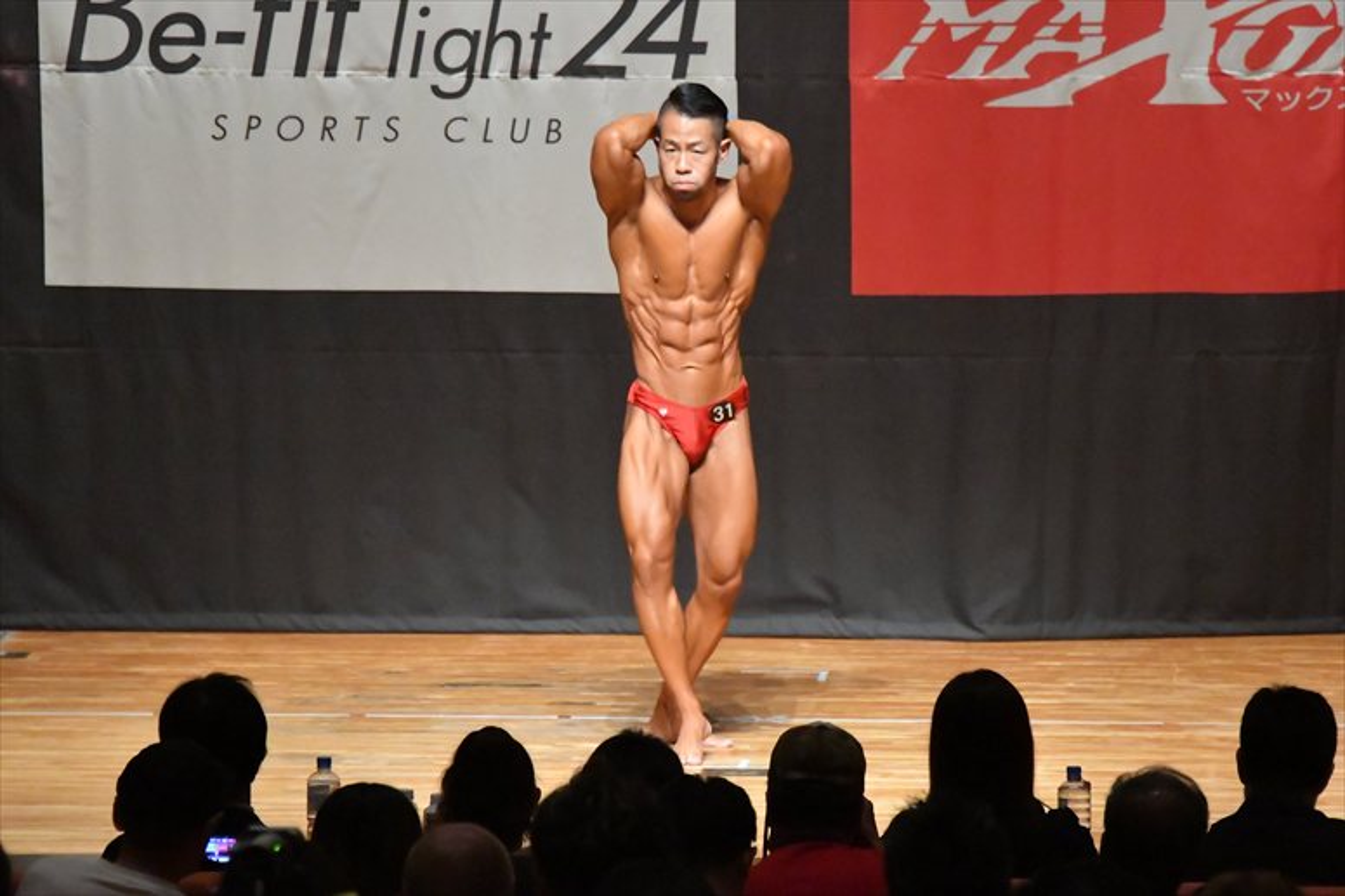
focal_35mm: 255
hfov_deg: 8.1
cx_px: 672
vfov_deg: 5.4
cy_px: 448
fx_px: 9523
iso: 16000
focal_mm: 170
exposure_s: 1/400
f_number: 5.6
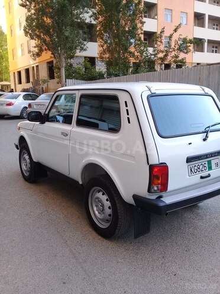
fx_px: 263
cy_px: 147
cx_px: 110
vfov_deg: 58.4
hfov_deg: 45.4
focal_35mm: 31
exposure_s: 1/161
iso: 50
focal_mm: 3.3
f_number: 2.2
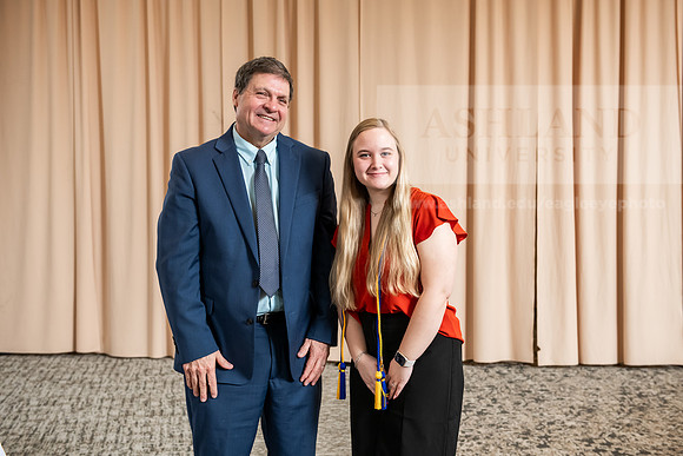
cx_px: 342
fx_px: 987
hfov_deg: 38.2
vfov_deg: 26.0
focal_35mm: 52
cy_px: 228
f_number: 4.5
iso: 1600
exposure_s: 1/200
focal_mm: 52
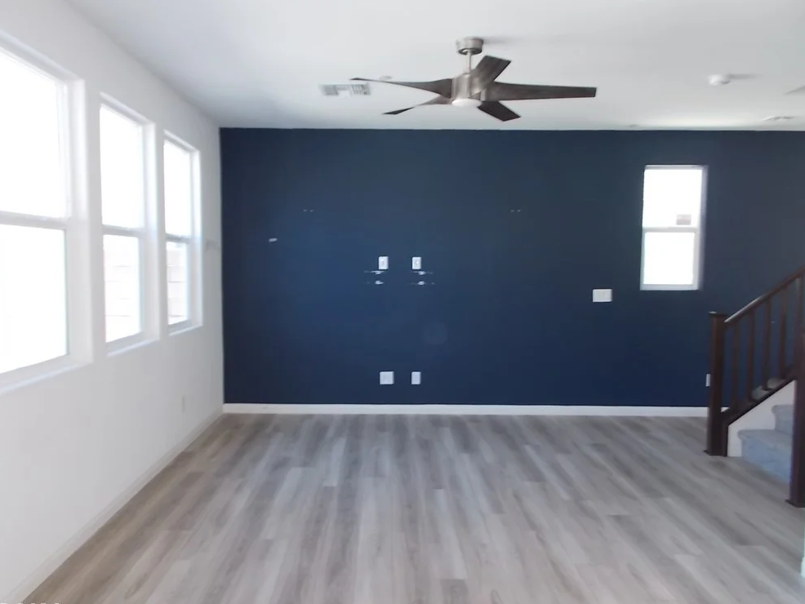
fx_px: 628
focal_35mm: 27
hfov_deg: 65.3
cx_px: 390
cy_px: 310
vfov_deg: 51.4
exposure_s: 1/25
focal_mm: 4.6
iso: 200
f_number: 3.2
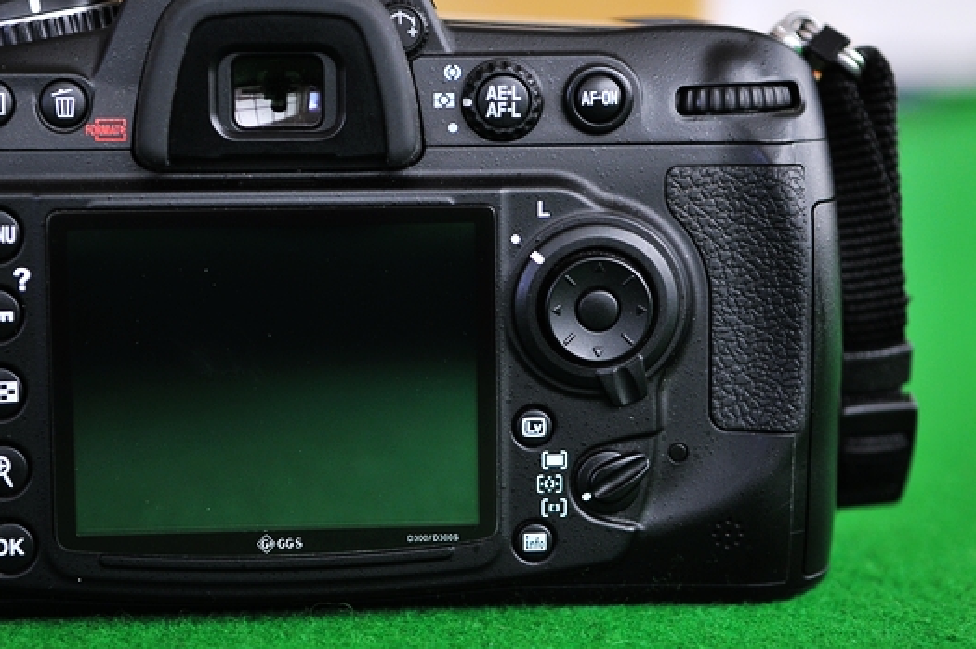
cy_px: 269
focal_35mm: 76
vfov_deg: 17.9
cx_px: 441
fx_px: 2058
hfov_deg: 26.7
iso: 400
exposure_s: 1/50
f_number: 2.8
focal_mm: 38
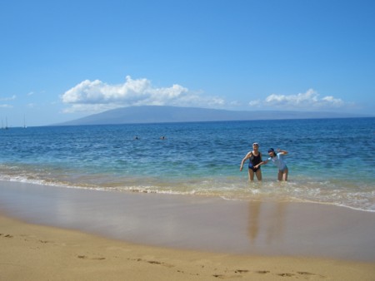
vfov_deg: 40.7
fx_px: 379
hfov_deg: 52.6
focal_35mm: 35
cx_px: 188
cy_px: 140
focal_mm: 5.8
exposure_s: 1/640
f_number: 4.3
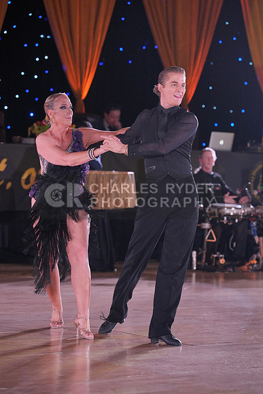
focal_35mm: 135
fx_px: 1478
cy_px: 197
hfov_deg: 10.2
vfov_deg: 15.2
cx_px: 132
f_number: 4
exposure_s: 1/400
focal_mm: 135
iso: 2000
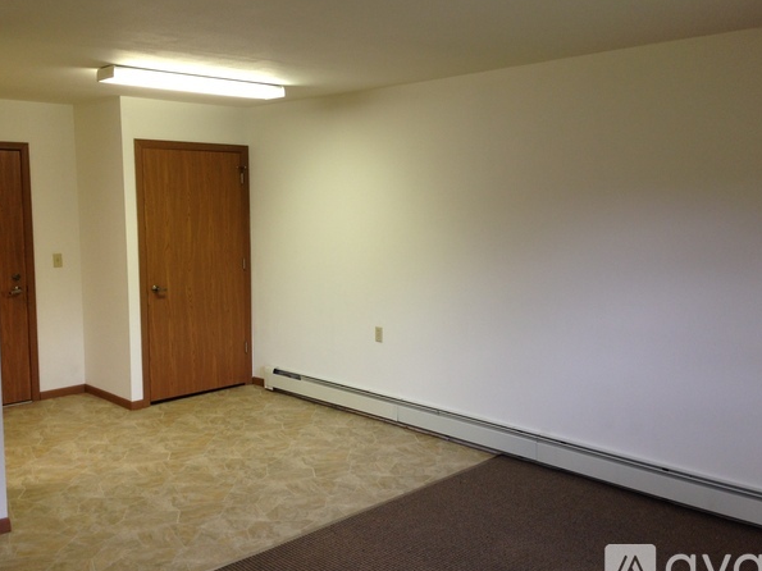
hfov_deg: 50.1
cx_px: 385
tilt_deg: -4.3
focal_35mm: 37
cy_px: 275
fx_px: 814
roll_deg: +0.4
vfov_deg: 38.6
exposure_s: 1/20
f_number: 2.4
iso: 50
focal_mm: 4.12
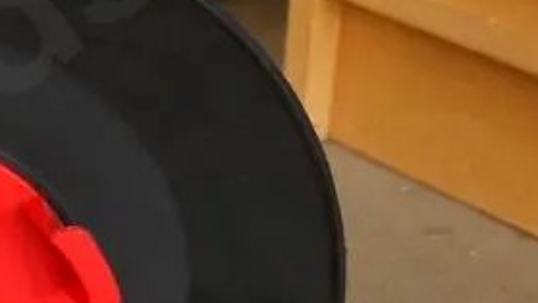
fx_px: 1940
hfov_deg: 14.9
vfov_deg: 8.9
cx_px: -212
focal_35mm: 136
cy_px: 204
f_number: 4
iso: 3200
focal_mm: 17
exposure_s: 1/160
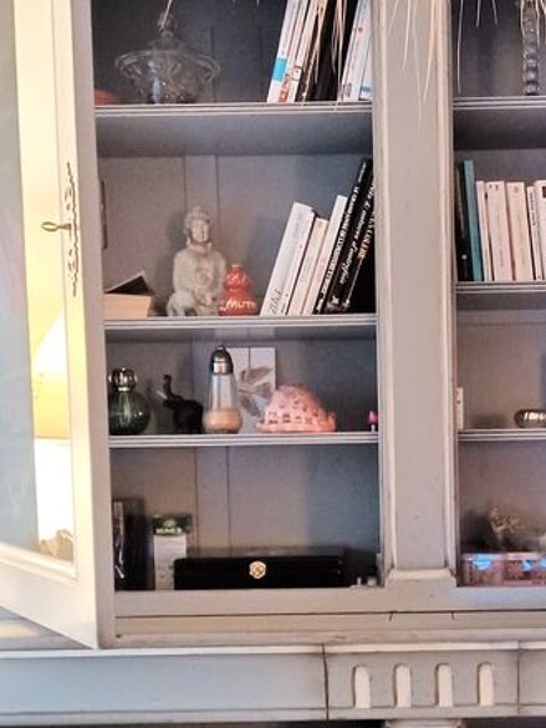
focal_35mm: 57
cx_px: 423
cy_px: 537
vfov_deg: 33.2
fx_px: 1198
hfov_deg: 25.3
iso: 800
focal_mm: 4.6
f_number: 1.8
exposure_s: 1/20
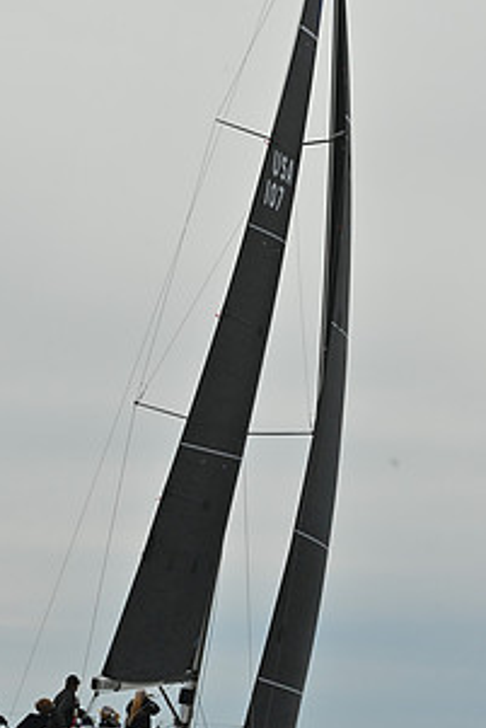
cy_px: 288
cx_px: 207
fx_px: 2730
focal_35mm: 135
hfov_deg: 10.2
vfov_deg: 15.2
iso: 320
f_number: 11
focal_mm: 70
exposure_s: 1/1250
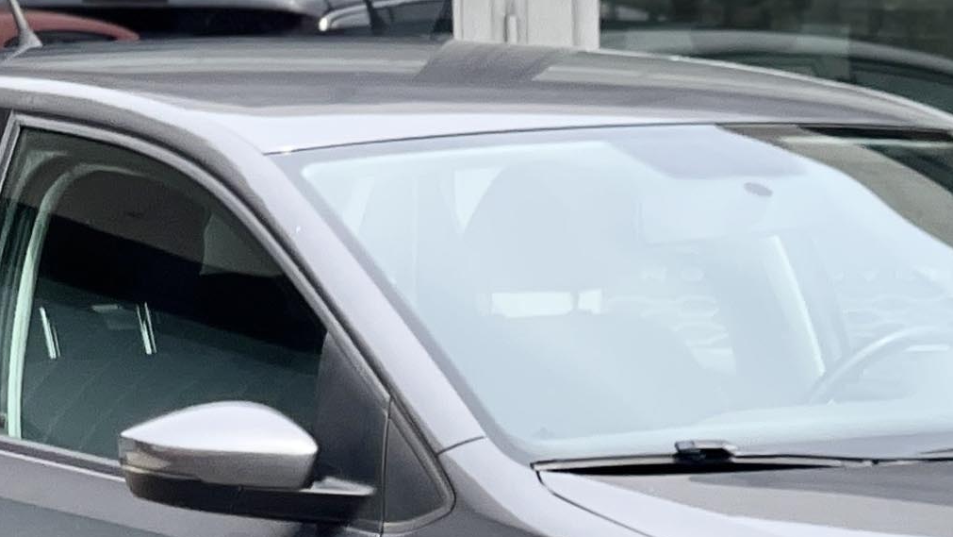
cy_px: 656
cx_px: 706
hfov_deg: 7.8
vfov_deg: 4.4
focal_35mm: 278
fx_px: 7026
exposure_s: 1/827
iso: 32
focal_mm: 7.5
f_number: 2.2
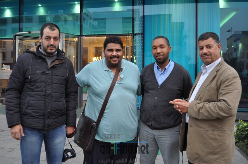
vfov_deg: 39.9
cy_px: 82
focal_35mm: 33
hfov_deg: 57.3
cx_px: 124
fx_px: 227
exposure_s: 1/60
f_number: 4
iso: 560
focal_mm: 22
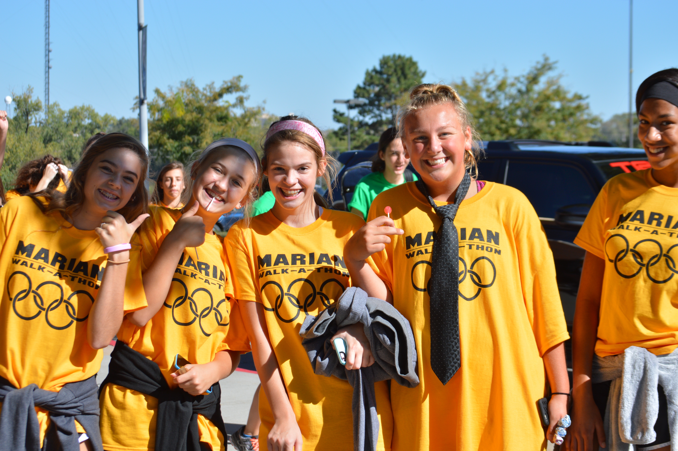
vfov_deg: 16.5
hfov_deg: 24.6
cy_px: 226
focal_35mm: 82
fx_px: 1552
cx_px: 339
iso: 100
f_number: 8
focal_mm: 55
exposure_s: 1/320
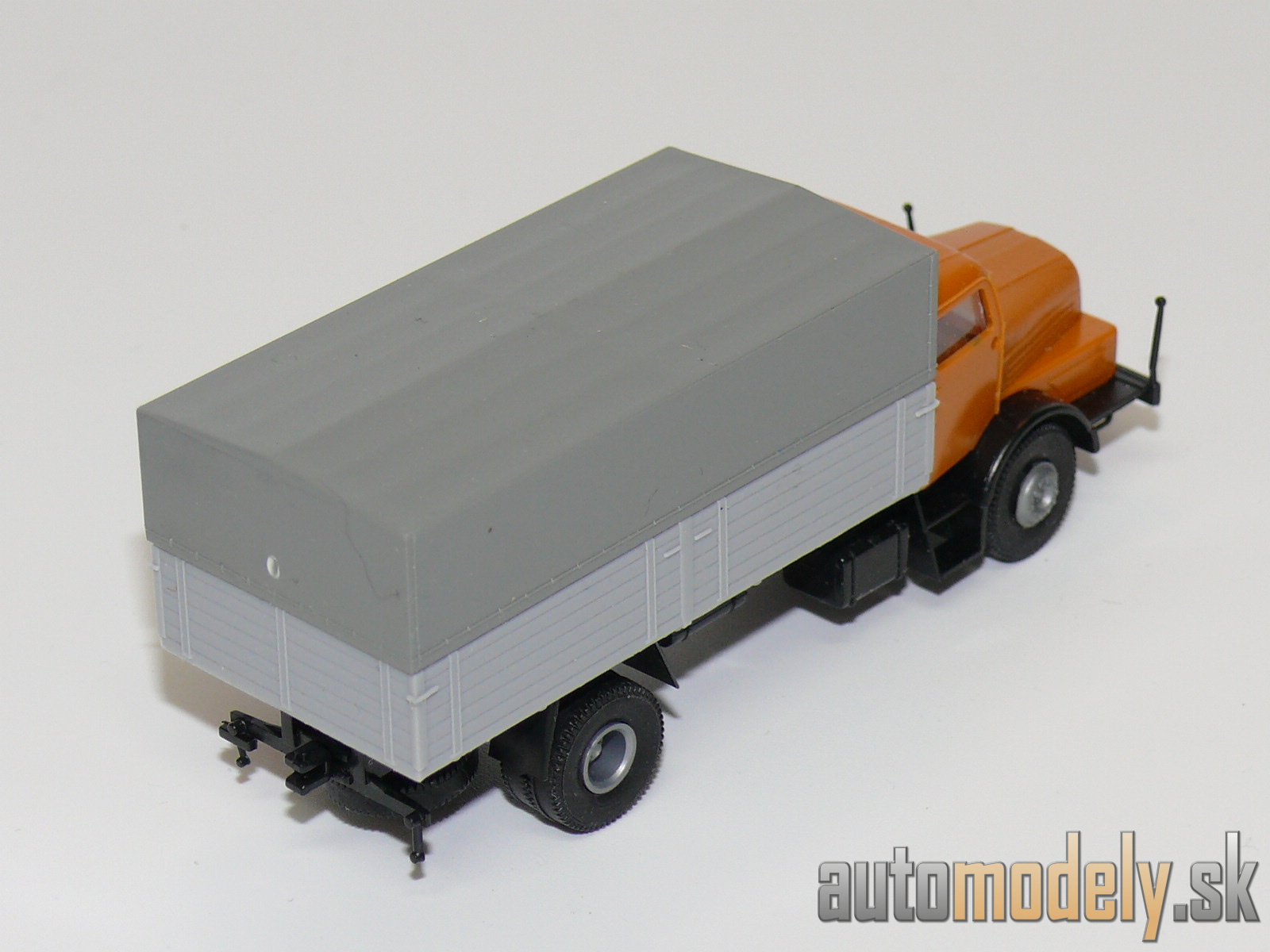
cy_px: 476
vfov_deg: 11.4
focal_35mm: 130
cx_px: 635
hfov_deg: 15.2
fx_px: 4769
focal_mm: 15.4
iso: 100
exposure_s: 1/30
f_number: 4
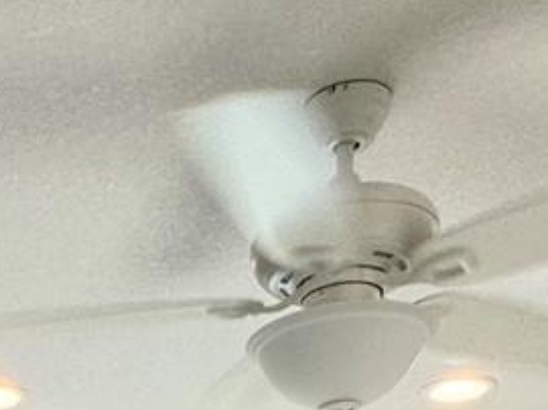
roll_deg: +0.0
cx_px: -77
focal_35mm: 83
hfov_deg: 22.1
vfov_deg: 13.2
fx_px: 1313
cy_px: 986
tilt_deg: -6.1
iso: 50
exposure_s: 1/120
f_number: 2.2
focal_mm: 2.22
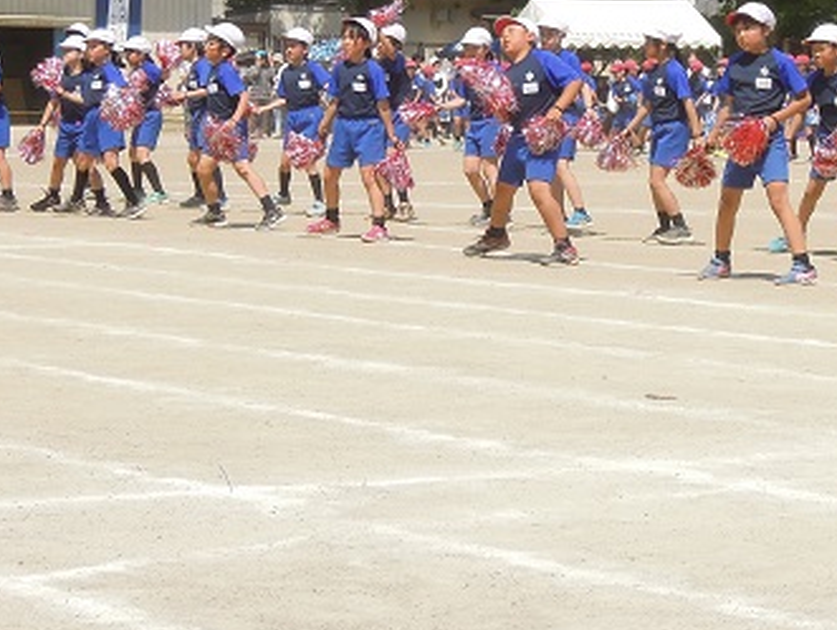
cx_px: 446
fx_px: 3340
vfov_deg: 10.7
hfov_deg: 14.3
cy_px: 89
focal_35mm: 138
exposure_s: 1/1000
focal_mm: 12.5
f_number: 4.5
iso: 160
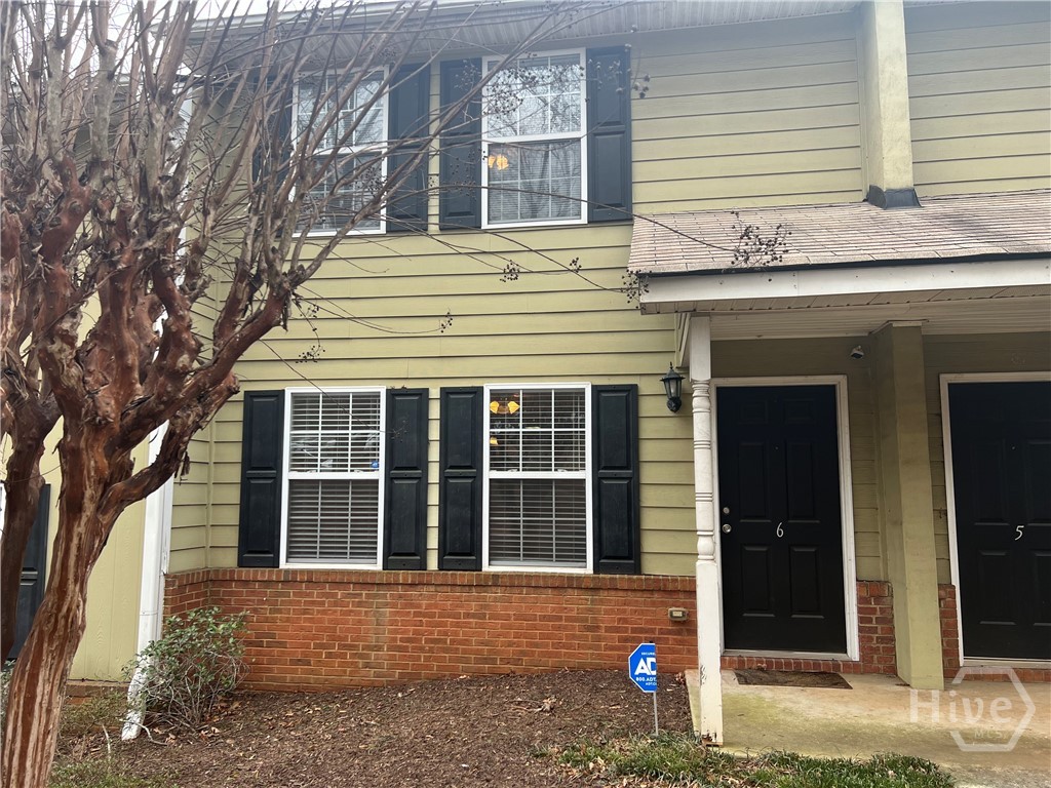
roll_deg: -0.2
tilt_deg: +5.8
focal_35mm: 26
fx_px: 789
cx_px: 526
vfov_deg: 53.1
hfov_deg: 67.3
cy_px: 394
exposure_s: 1/461
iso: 50
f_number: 1.5
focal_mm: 5.7
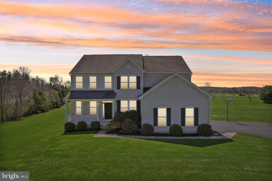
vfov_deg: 57.2
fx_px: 166
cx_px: 136
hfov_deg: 78.6
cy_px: 90
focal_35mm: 22
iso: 120
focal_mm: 8.4
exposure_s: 1/2000
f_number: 2.8
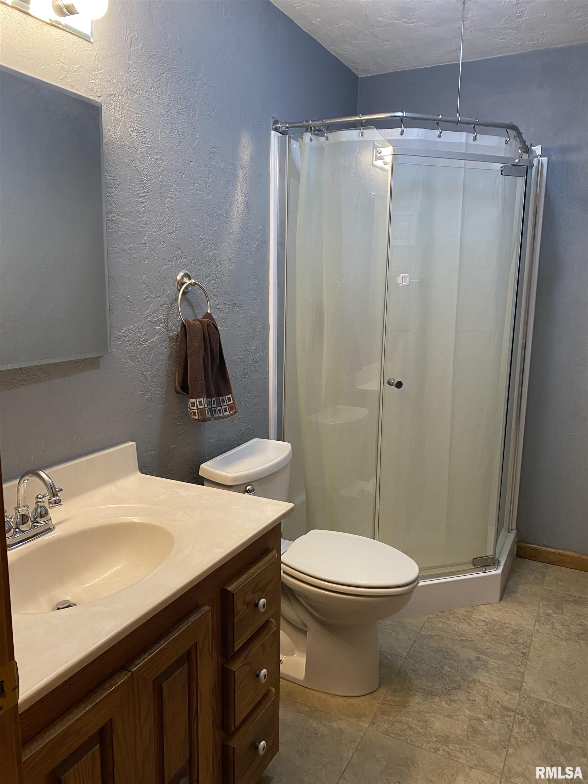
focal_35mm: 26
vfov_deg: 67.3
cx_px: 294
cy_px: 392
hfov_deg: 53.1
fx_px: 589
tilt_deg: -10.7
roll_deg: -0.9
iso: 160
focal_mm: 4.25
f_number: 1.8
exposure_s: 1/60
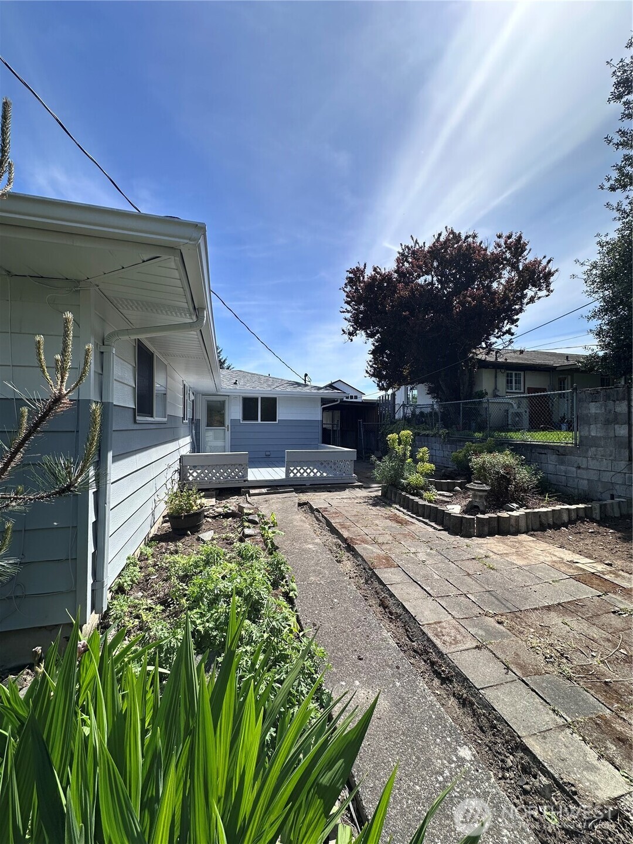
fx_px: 341
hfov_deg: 85.7
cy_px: 422
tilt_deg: +0.5
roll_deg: -2.0
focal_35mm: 14
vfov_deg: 102.1
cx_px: 316
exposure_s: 1/1195
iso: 40
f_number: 2.2
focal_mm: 2.22
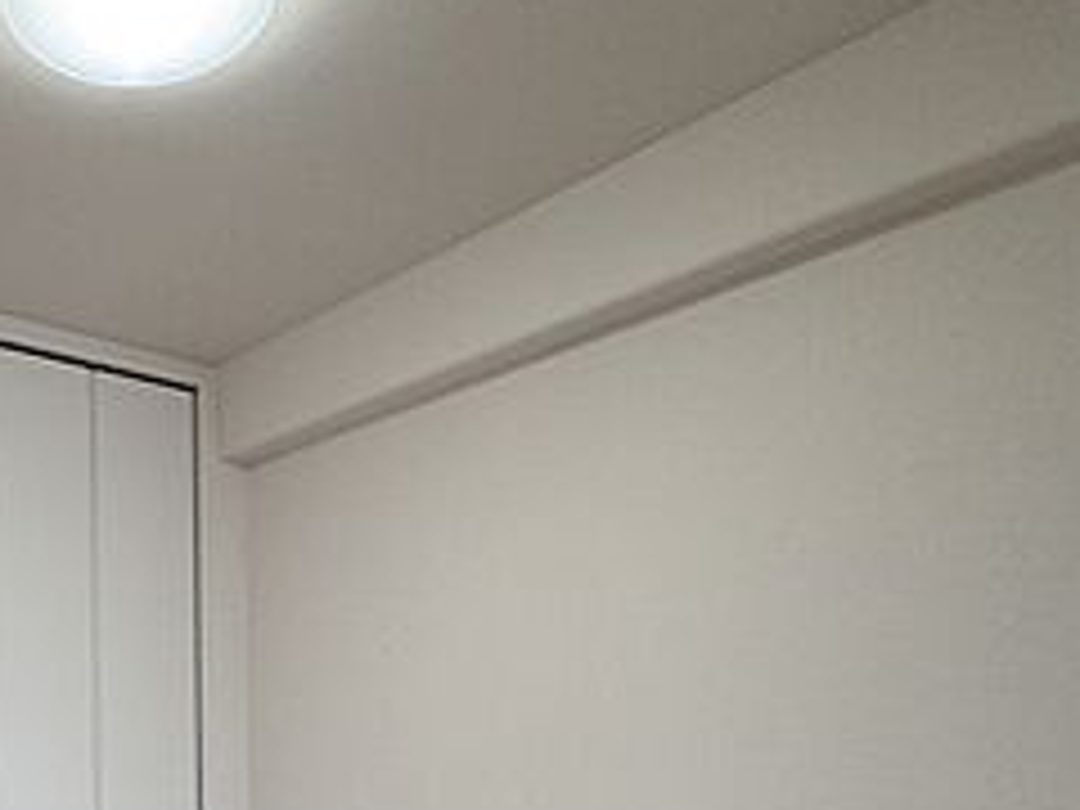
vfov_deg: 36.6
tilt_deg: -1.2
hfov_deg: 47.2
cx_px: 104
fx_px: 1092
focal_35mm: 35
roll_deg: +0.7
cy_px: 810
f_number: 2.2
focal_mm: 2.22
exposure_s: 1/99
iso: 100
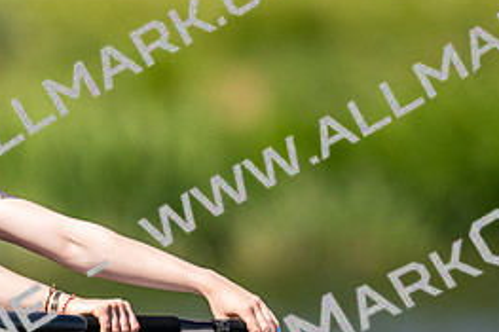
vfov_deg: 0.7
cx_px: 0
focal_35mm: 1986
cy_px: 279
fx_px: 27510
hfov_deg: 1.0
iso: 250
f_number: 4
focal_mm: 600
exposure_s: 1/2500
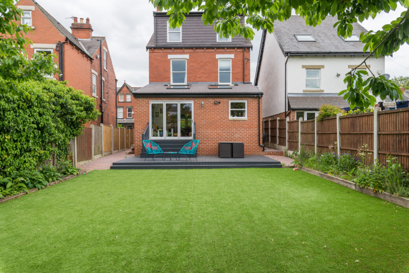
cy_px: 136
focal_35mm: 24
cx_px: 204
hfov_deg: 73.7
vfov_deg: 53.2
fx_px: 273
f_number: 8
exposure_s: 1/250
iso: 200
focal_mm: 24
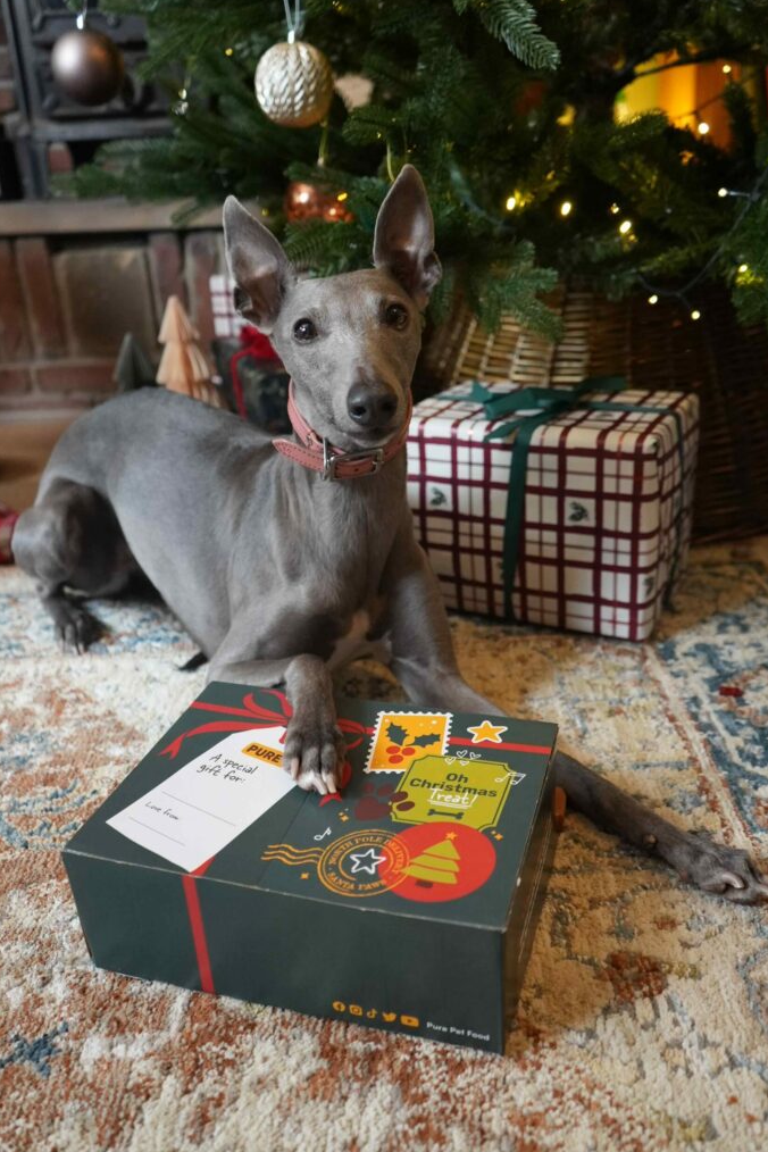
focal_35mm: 29
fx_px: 928
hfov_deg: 45.0
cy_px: 566
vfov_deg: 63.7
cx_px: 395
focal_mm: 28
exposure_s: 1/160
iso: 5000
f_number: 3.5
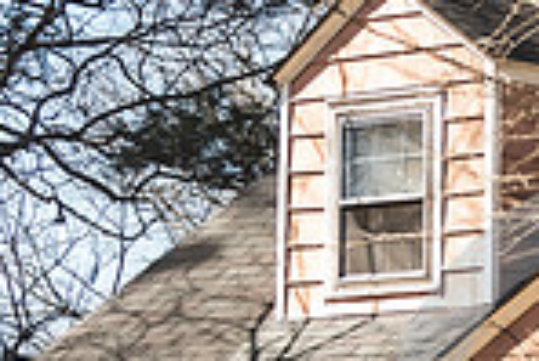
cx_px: 957
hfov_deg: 7.3
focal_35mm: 274
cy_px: 494
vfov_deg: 5.0
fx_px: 4106
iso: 200
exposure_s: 1/800
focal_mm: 70
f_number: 2.8
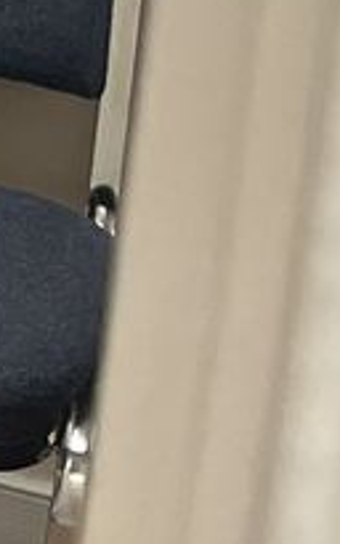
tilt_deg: -11.7
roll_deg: +1.0
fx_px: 3190
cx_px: -1780
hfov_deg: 4.4
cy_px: -568
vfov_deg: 9.1
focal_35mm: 215
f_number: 1.6
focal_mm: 5.1
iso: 80
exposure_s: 1/120
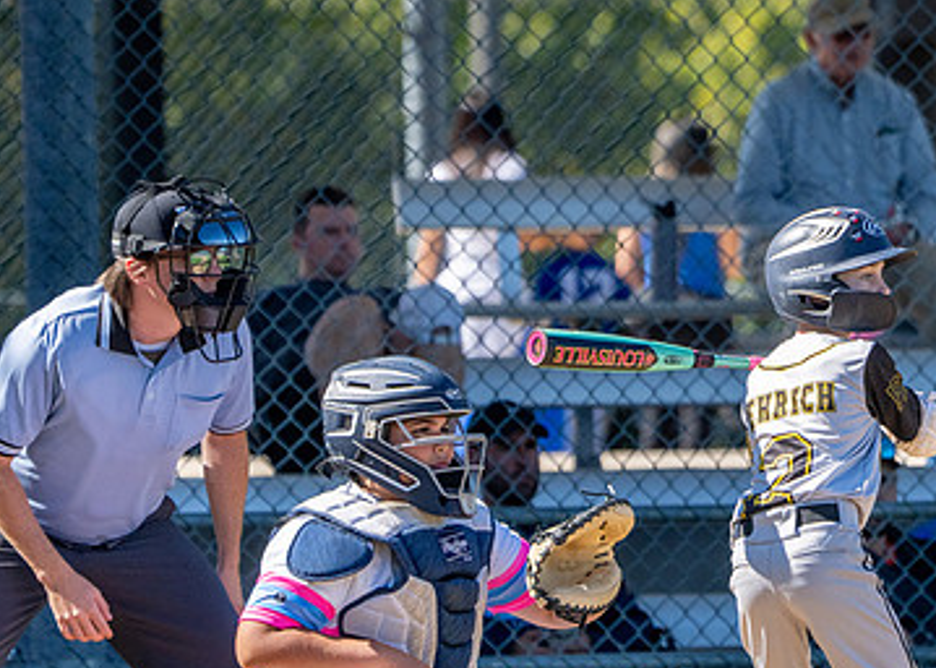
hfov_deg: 3.1
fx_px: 17163
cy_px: 392
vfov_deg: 2.2
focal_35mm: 646
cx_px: 860
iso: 800
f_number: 5.6
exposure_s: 1/3200
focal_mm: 279
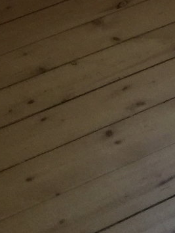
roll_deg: +7.4
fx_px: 1173
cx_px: 274
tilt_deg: -11.7
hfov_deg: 8.3
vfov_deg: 9.8
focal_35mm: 174
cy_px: -351
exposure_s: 1/33
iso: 64
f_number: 2.2
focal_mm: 4.15
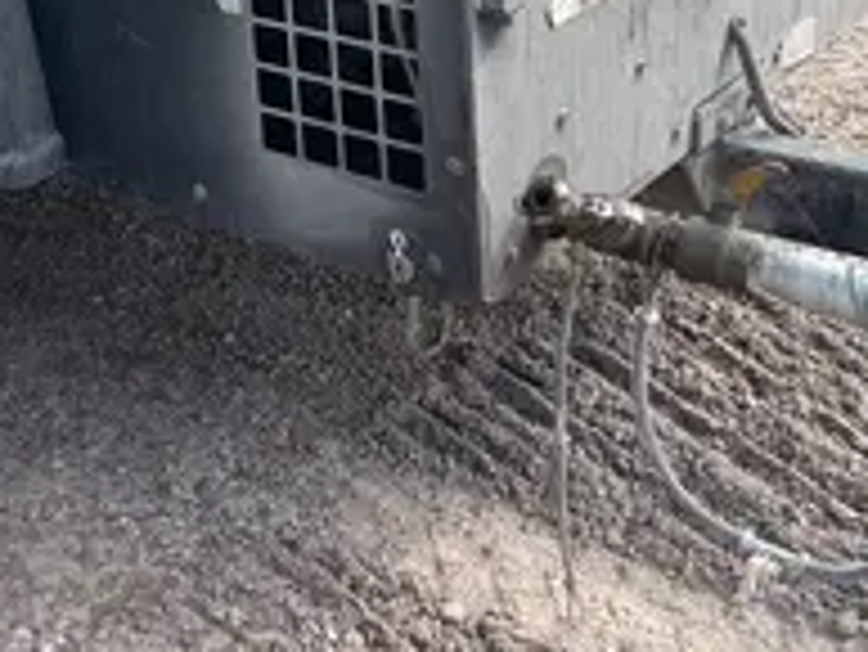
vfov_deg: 18.5
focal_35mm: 74
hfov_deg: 25.8
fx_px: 1857
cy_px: -191
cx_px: 166
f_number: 1.6
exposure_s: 1/2062
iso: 50
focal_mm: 5.1
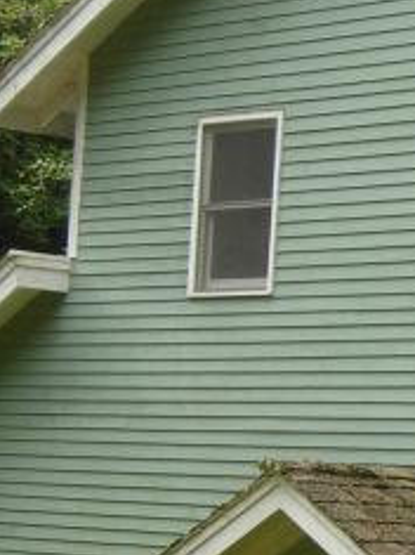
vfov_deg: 9.4
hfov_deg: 6.9
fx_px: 3376
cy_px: 378
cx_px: 752
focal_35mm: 211
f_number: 4.4
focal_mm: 12.9
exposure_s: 1/161
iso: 50
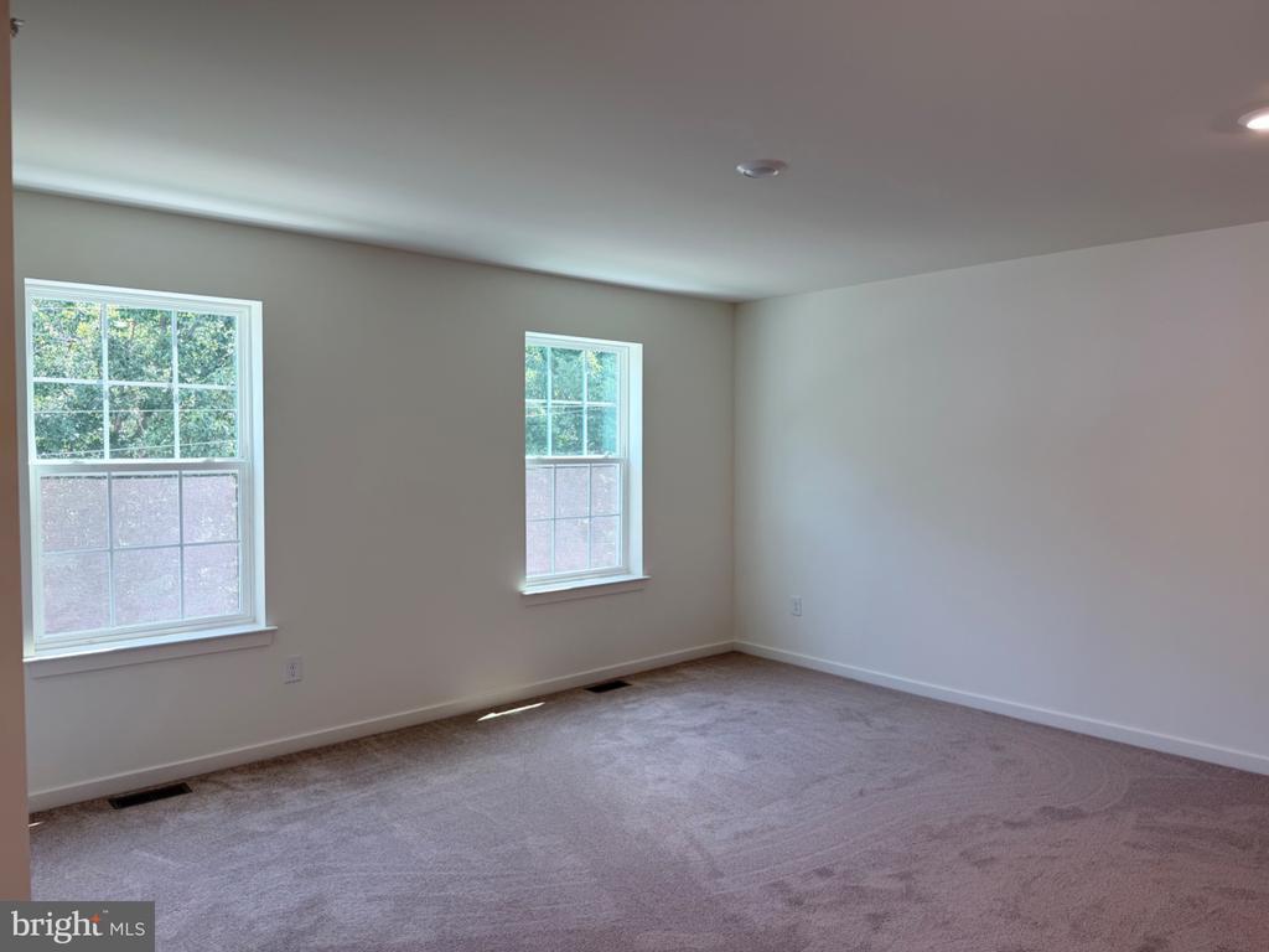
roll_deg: +0.4
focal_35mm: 24
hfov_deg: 71.6
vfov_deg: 56.8
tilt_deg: -1.3
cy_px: 476
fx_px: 880
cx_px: 634
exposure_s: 1/120
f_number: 1.78
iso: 50
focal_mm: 6.76
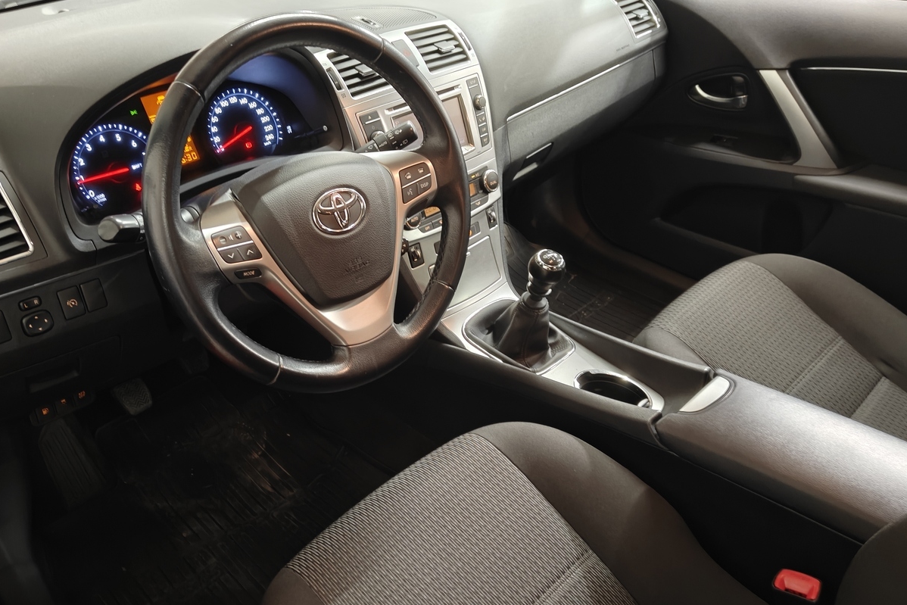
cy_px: 309
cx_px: 396
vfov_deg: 43.6
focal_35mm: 30
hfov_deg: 61.7
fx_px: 756
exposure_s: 1/24
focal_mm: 5.59
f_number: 1.8
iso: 200
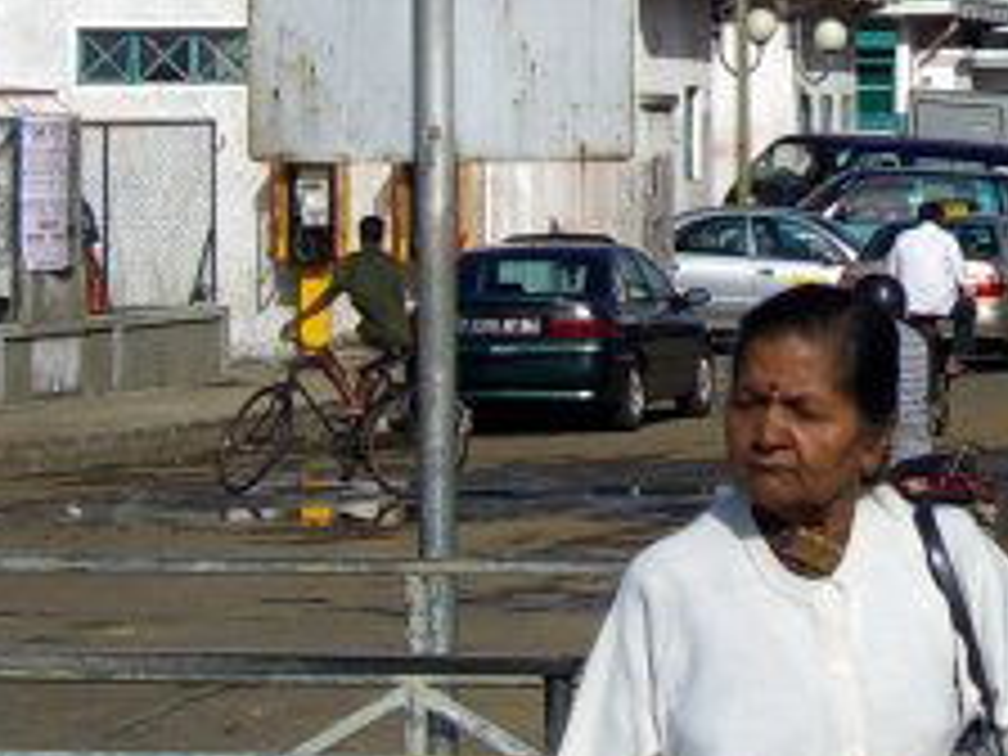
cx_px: 981
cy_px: -40
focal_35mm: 263
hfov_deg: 7.5
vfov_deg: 5.6
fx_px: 7658
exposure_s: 1/640
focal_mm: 9.6
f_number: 6.2
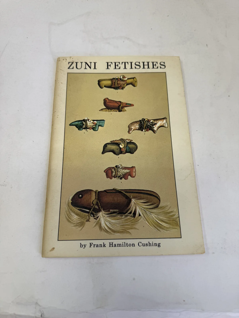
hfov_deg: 56.8
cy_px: 159
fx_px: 221
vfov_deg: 71.6
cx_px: 120
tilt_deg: -71.0
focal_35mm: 24
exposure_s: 1/528
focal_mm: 6.76
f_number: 1.78
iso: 80
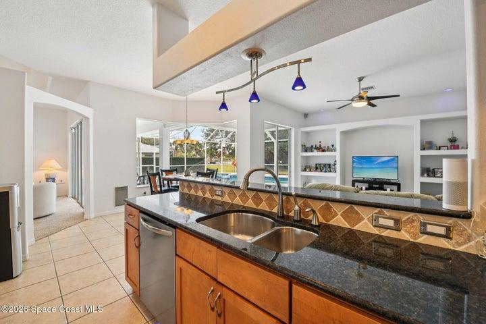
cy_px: 162
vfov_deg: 81.2
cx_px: 243
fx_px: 189
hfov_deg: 104.3
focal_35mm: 14
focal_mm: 14
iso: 400
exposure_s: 1/13
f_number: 8
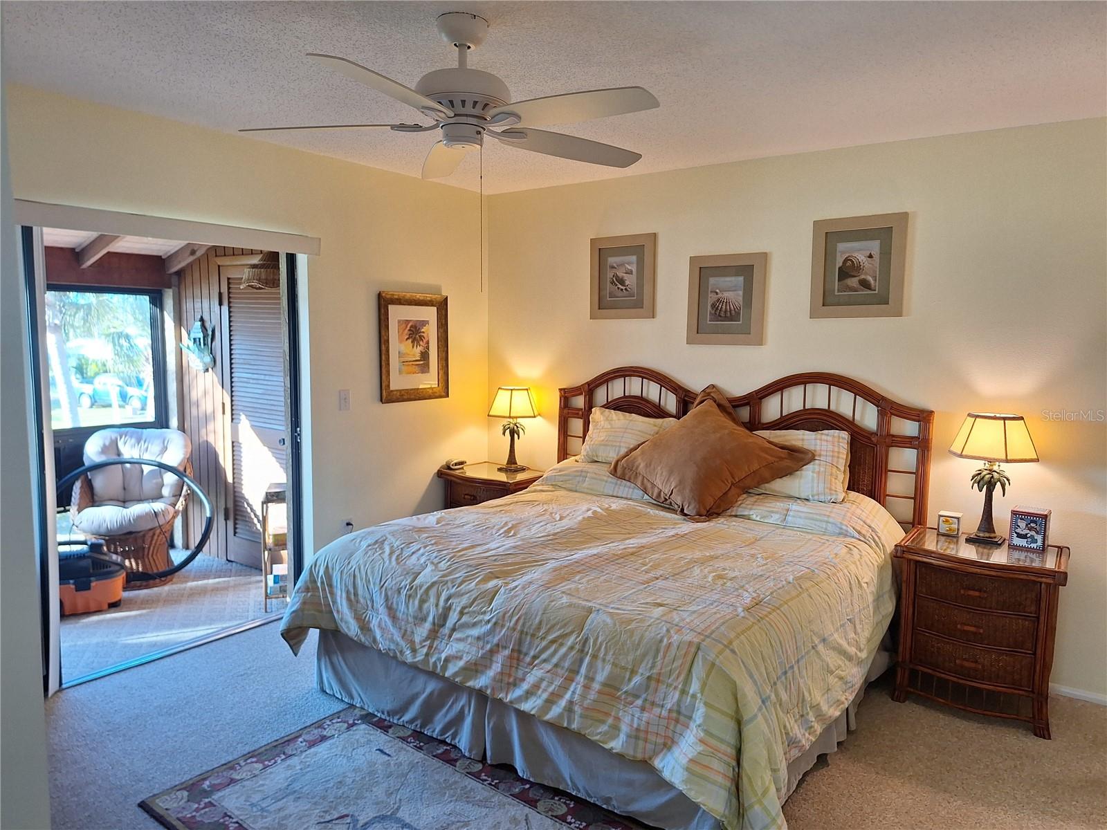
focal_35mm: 23
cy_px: 415
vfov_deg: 58.9
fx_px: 736
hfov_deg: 73.9
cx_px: 554
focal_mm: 5.54
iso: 50
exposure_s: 1/60
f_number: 1.8
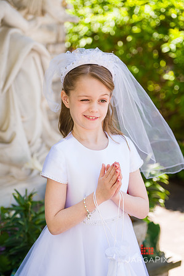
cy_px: 138
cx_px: 92
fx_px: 538
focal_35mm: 70
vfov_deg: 28.9
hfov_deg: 19.4
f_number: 3.2
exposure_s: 1/500
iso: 200
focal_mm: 70
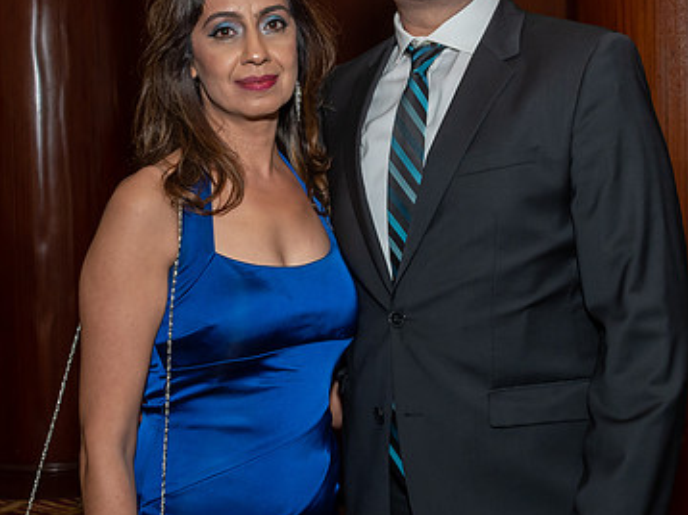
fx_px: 1410
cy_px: 153
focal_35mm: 71
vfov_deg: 20.6
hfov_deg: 27.4
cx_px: 325
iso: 400
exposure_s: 1/250
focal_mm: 24
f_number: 8
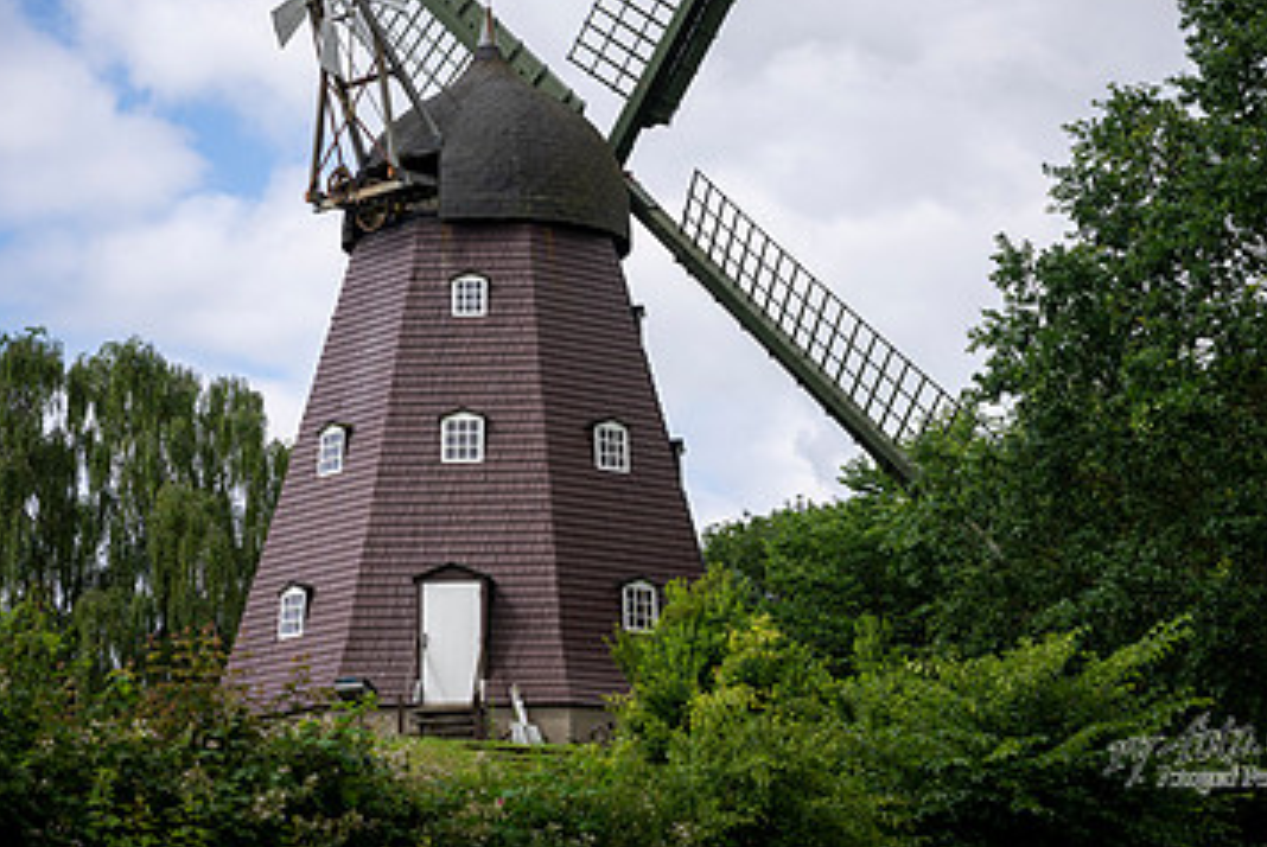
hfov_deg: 21.2
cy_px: 237
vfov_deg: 14.2
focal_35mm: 96
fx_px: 3381
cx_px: 534
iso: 160
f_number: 4
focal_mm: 59
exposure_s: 1/2000
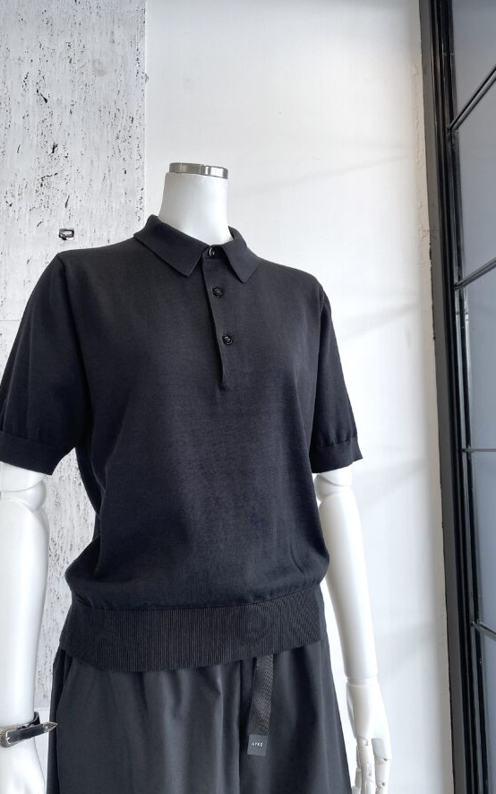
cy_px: 394
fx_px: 605
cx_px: 214
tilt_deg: +6.5
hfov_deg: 44.4
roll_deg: +0.7
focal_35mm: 28
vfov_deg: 66.5
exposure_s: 1/120
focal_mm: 4.25
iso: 80
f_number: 1.8
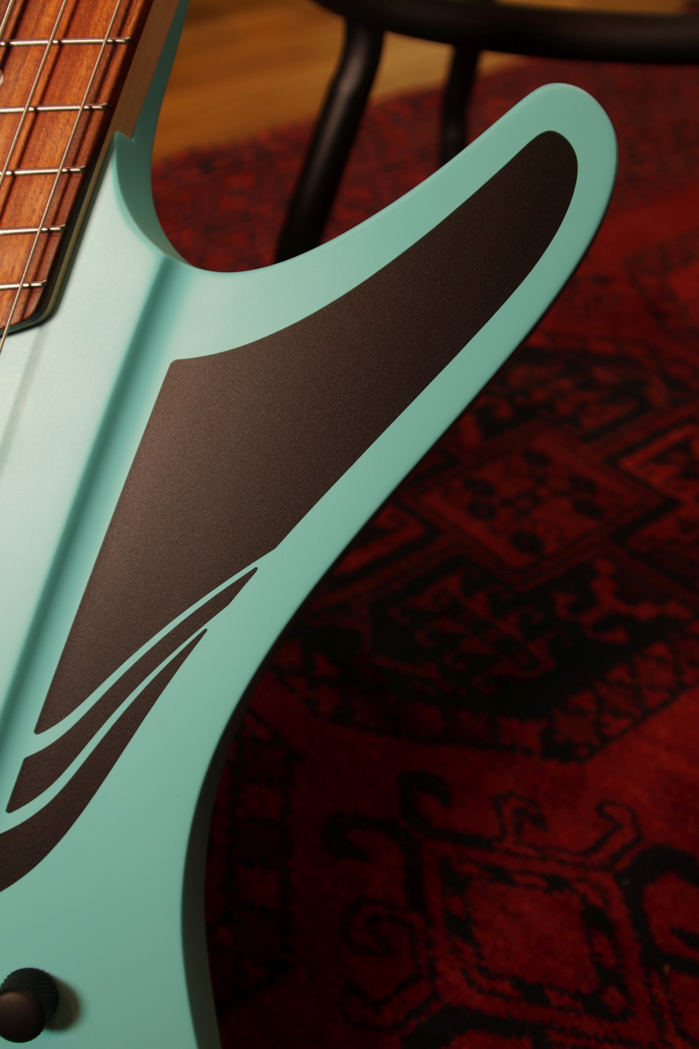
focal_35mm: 42
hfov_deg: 31.9
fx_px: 1223
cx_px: 350
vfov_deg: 46.4
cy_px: 524
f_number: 5.6
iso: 100
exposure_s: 1/20
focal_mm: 28
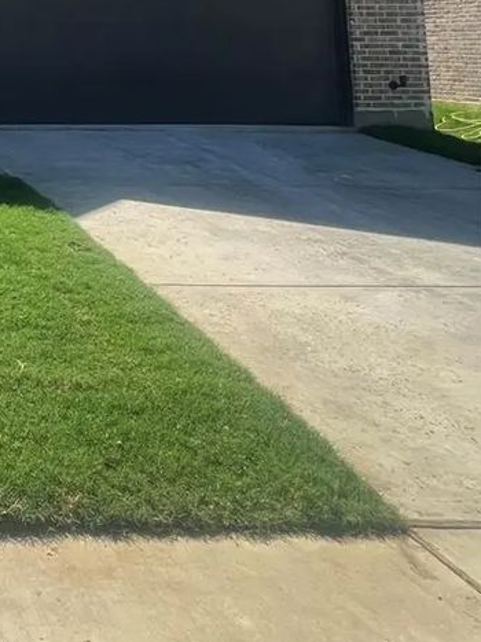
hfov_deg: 27.6
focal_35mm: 38
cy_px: -27
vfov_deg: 41.3
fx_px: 704
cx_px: -217
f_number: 1.8
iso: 32
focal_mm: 1.57
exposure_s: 1/791
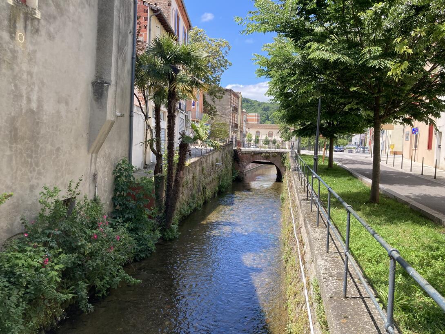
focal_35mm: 28
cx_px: 222
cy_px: 167
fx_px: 360
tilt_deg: -1.7
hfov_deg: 63.4
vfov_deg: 49.8
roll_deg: -2.5
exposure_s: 1/666
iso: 20
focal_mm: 3.99
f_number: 1.8
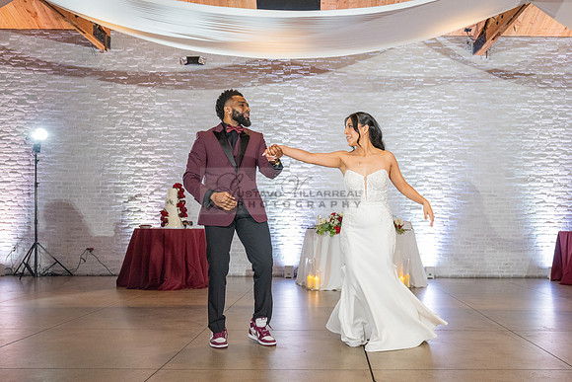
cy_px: 238
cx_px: 339
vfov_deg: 36.7
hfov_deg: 52.8
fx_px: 572
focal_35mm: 36
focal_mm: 28
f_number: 2.8
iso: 2000
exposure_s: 1/200
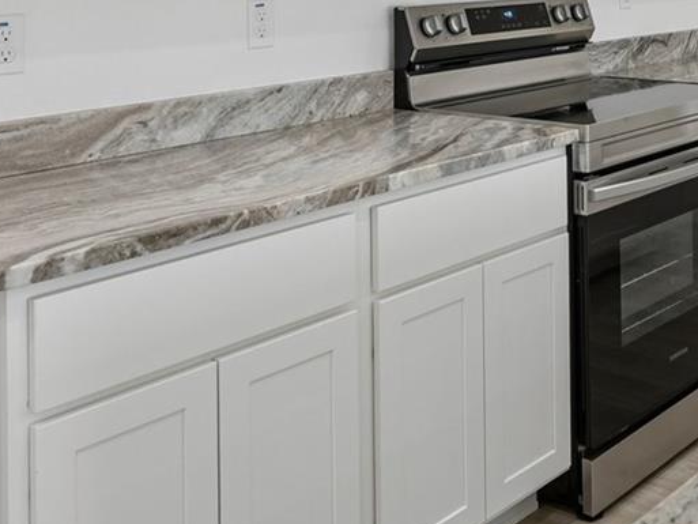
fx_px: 1059
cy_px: -60
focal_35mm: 52
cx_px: 654
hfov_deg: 34.1
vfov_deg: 25.6
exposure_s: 1/60
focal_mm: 17.5
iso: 400
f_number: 8
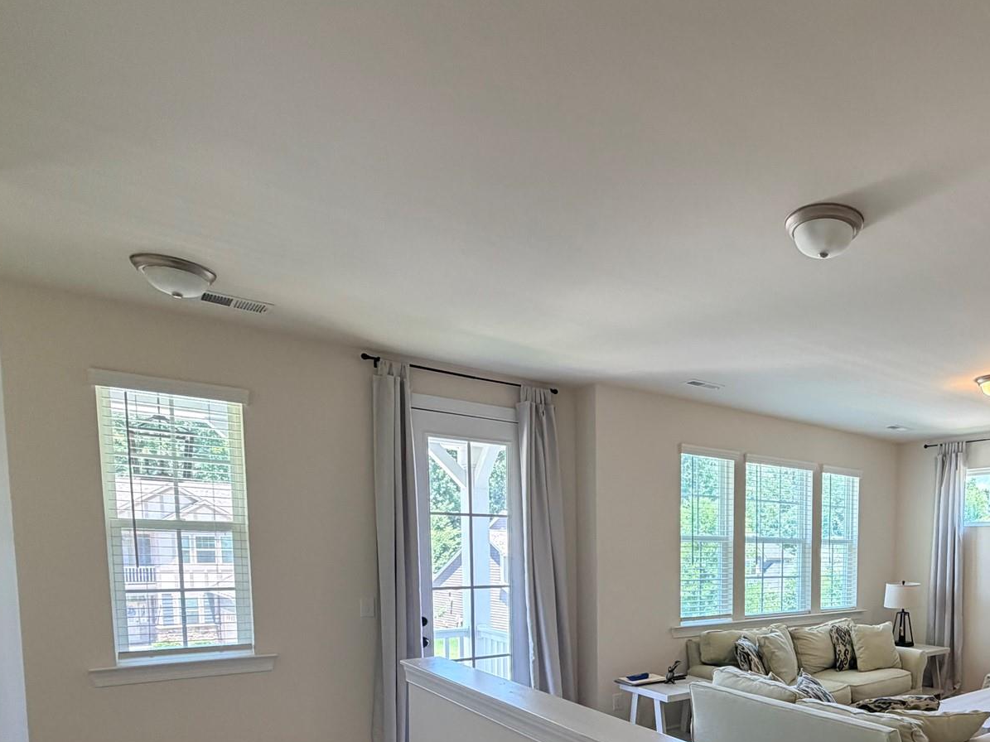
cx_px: 758
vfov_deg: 52.7
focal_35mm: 24
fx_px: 686
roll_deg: -0.1
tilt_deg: -4.0
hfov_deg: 66.5
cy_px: 606
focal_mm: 2.22
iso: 250
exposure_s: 1/120
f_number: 2.2
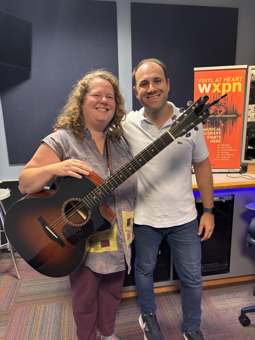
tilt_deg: -12.6
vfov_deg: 67.3
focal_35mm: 26
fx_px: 255
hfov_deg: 53.1
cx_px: 128
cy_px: 170
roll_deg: +0.9
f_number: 1.6
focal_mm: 5.96
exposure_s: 1/60
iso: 400
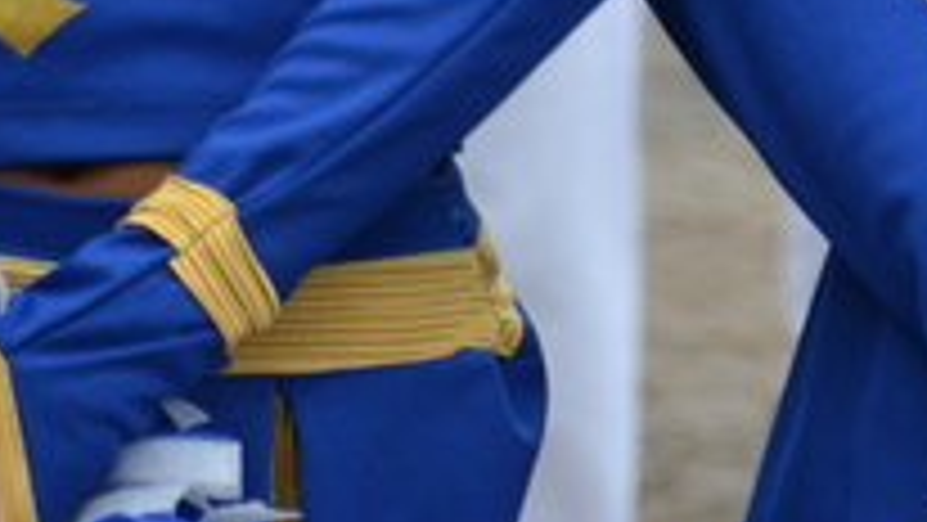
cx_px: 1408
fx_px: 19732
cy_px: -929
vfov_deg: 1.5
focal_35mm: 803
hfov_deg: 2.7
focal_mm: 105
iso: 280
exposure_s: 1/125
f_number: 5.6
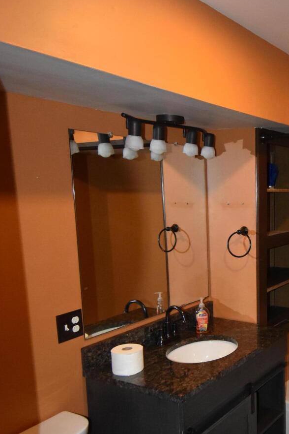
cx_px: 285
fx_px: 409
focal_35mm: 34
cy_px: 264
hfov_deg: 35.4
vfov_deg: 55.3
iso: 2000
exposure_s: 1/60
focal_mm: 10
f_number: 4.5
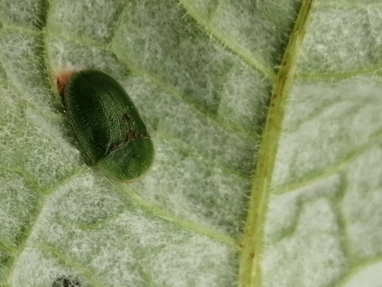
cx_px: 191
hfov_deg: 18.9
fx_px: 1148
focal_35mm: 104
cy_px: 144
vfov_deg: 14.2
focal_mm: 3.46
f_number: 1.8
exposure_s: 1/342
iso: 50
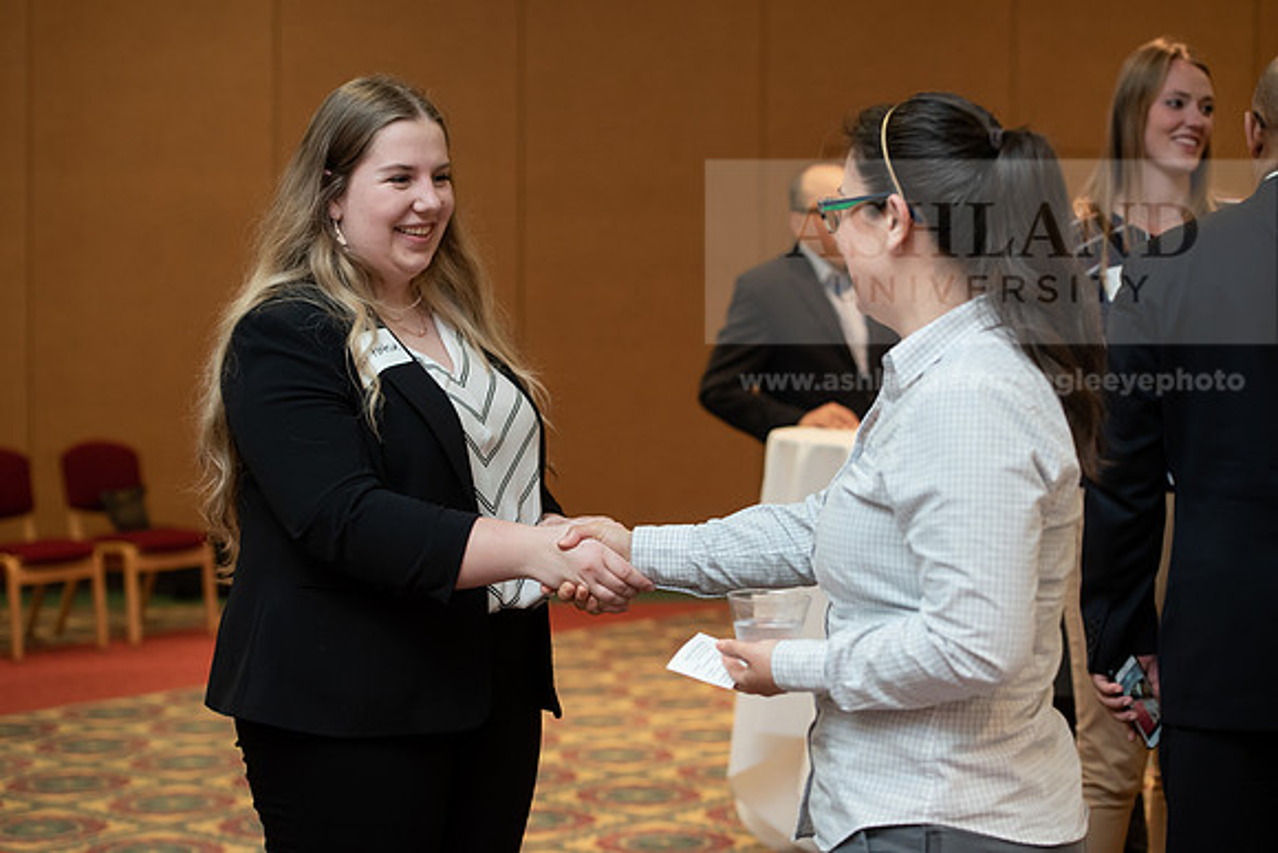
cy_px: 426
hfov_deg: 28.8
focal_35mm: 70
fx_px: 2485
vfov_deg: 19.5
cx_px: 639
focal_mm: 70
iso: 1600
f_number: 4
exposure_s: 1/200
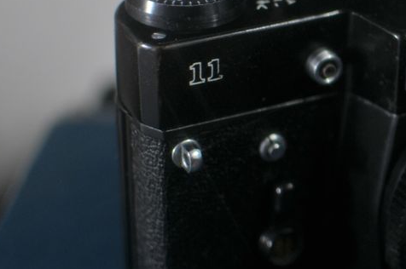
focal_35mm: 132
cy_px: 102
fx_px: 1490
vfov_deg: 10.3
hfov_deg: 15.2
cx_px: 418
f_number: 1.8
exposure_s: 1/80
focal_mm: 35
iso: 250
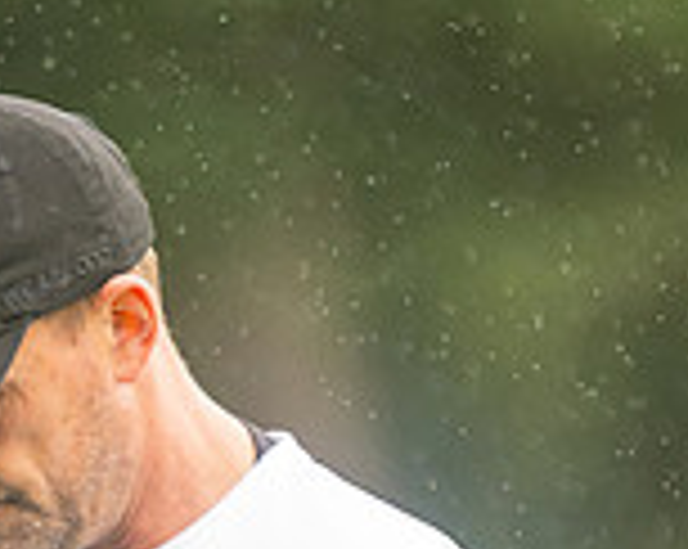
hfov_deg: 1.2
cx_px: -551
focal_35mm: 1678
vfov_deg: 0.9
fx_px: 34124
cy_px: 963
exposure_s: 1/1600
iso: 1100
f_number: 2.8
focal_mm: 270
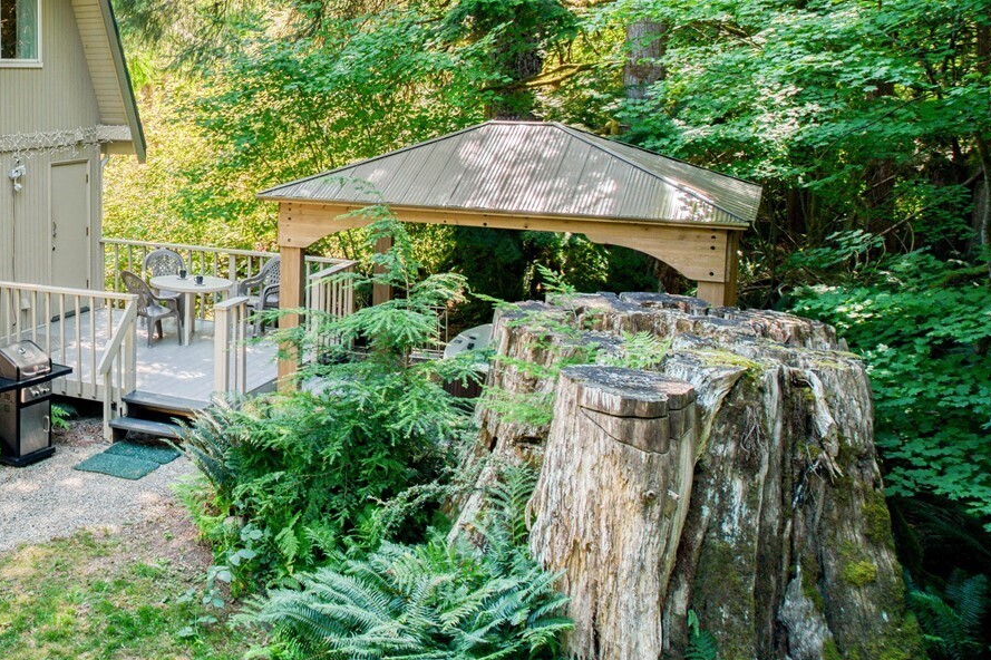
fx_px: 1156
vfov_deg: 31.5
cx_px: 70
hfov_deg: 42.0
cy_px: 193
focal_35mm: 42
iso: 100
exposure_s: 1/50
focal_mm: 8.38
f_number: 2.8
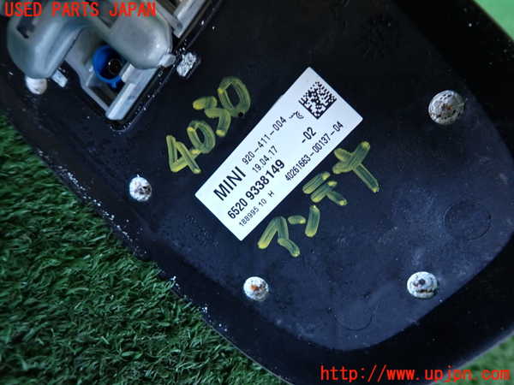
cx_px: 257
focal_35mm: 25
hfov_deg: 69.4
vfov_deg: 54.9
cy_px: 192
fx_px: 371
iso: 200
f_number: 2
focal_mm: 4.5
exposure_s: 1/30
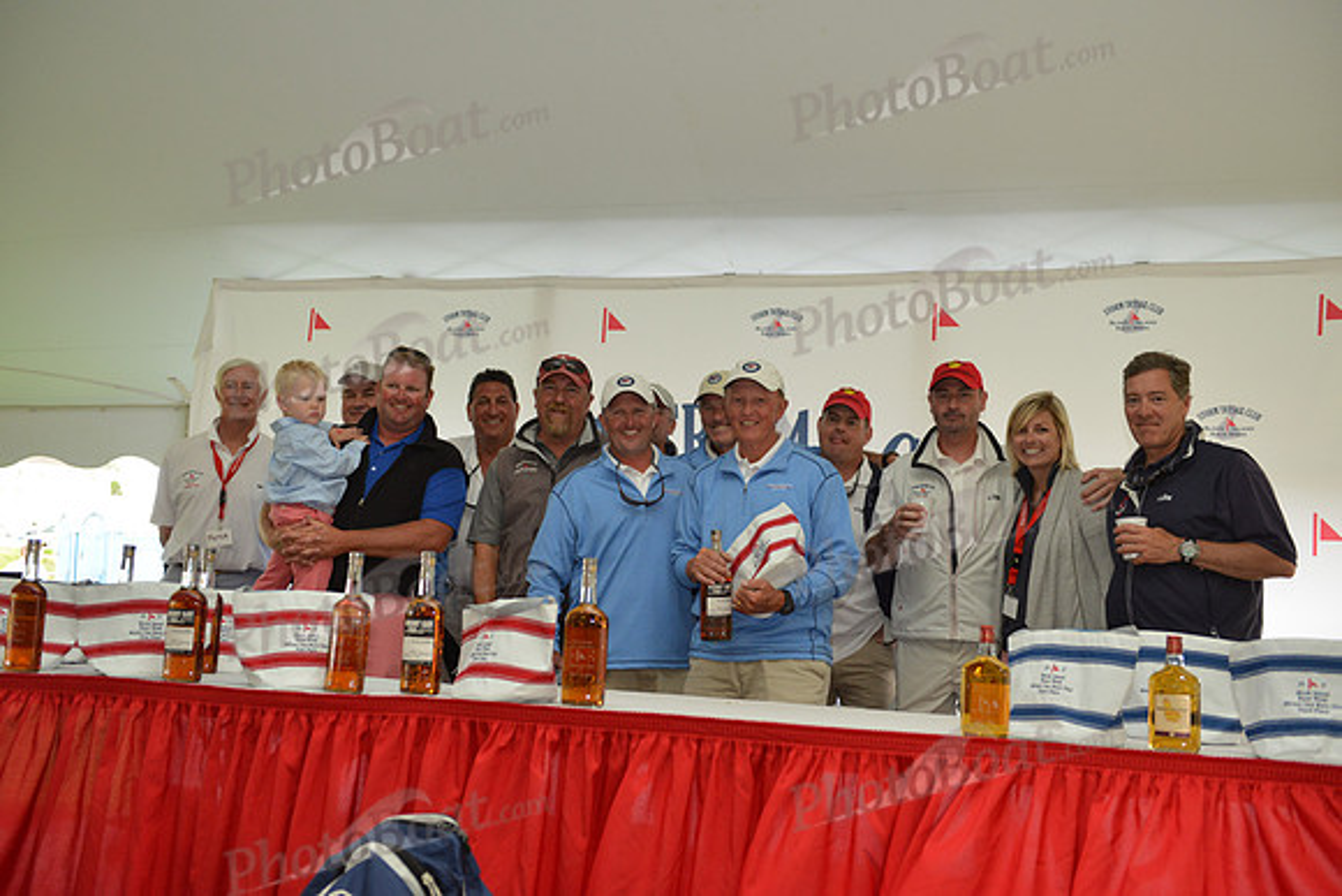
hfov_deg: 44.5
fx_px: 1641
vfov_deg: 30.5
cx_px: 671
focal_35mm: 44
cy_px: 448
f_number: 3.5
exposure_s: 1/250
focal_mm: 44
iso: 1600
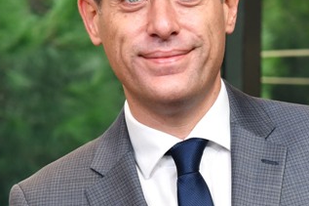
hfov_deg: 12.7
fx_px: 1381
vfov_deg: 8.5
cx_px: 214
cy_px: 83
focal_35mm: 161
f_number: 6.3
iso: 500
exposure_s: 1/160
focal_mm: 85
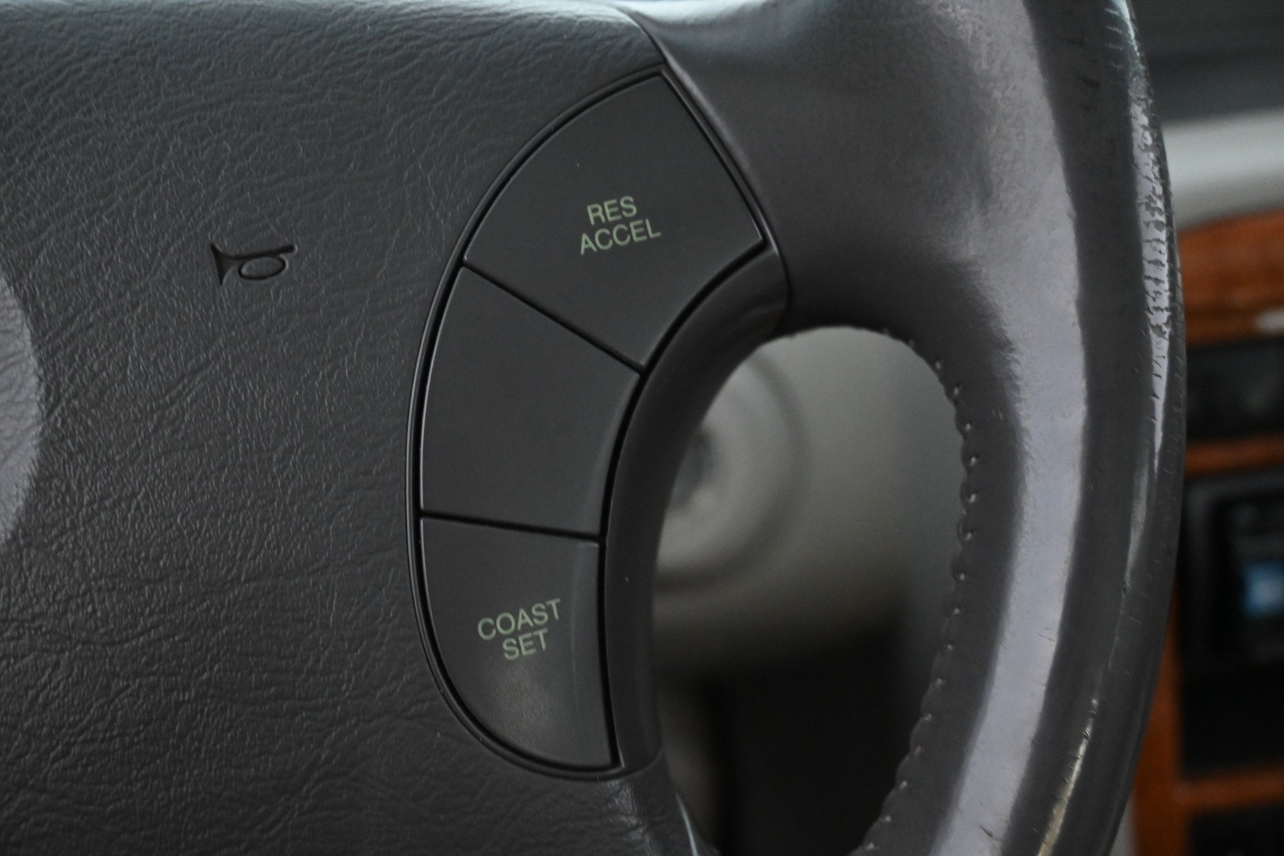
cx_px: 642
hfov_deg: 52.2
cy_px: 428
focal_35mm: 37
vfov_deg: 36.2
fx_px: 1311
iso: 5000
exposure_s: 1/40
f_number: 4.2
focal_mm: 24.5
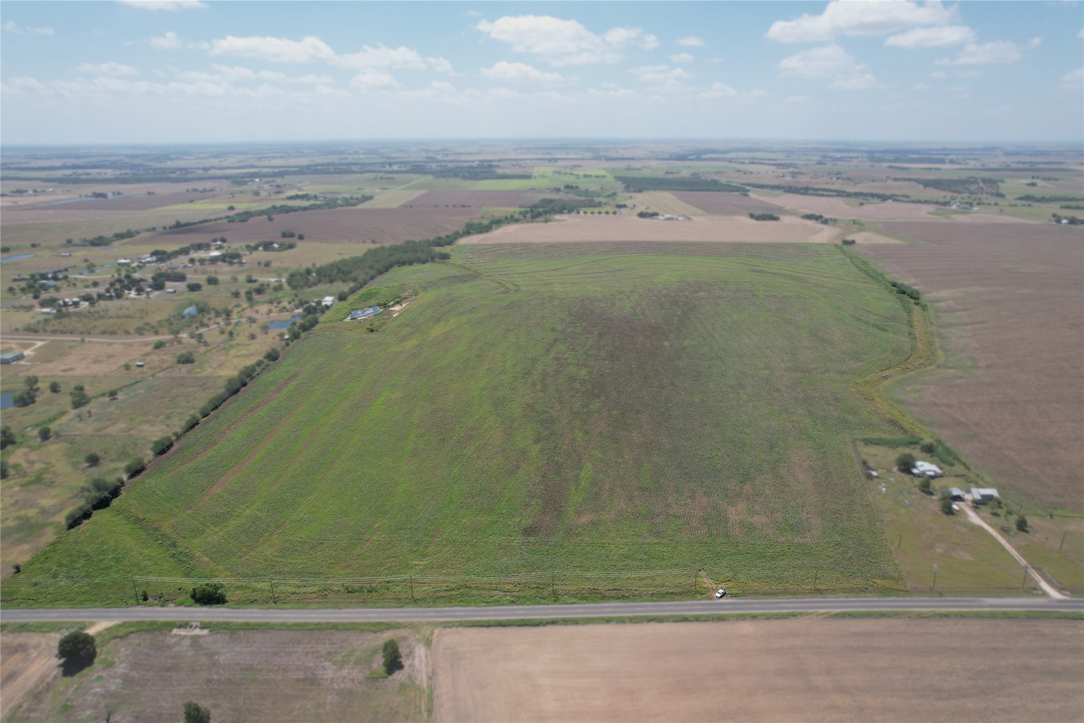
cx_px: 542
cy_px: 362
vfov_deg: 57.2
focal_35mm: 22
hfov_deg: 78.6
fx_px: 662
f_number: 2.8
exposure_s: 1/2000
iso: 110
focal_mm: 8.38
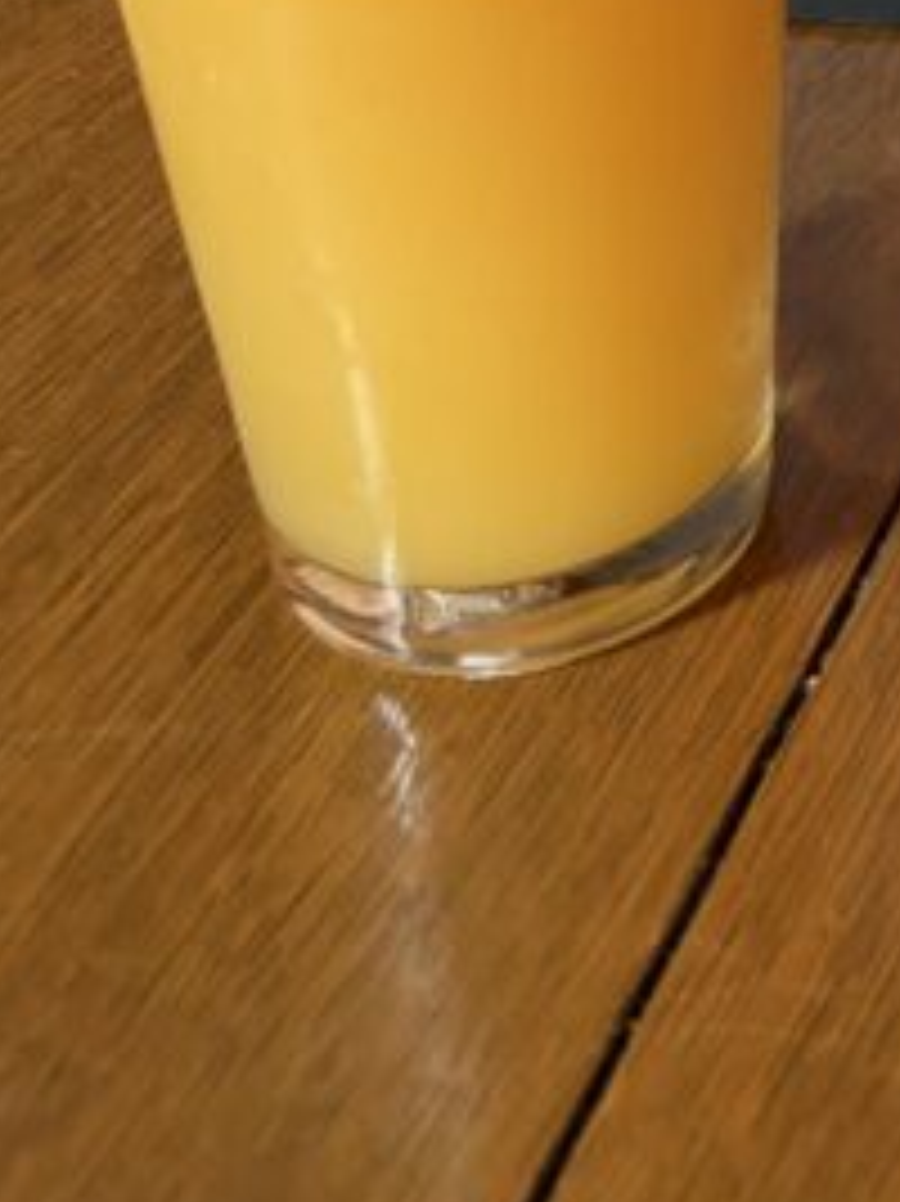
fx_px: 2706
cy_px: -423
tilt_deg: -19.5
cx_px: 1314
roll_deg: +1.4
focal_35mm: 78
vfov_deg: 22.1
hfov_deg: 17.2
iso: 320
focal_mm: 5.96
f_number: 1.6
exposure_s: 1/60
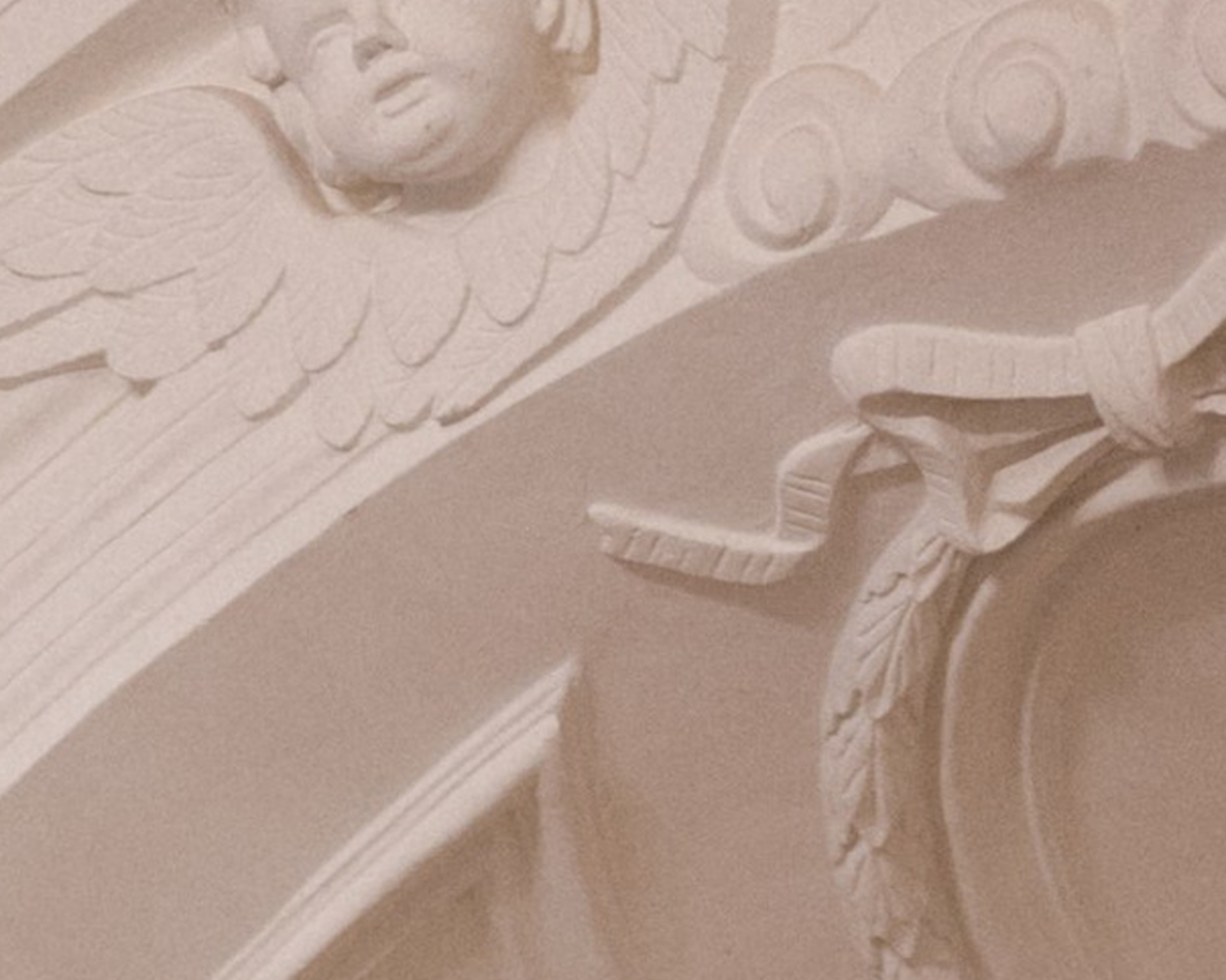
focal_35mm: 209
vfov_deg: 6.5
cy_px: 3234
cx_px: -73
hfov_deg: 9.2
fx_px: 7581
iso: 800
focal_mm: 35
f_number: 1.8
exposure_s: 1/160
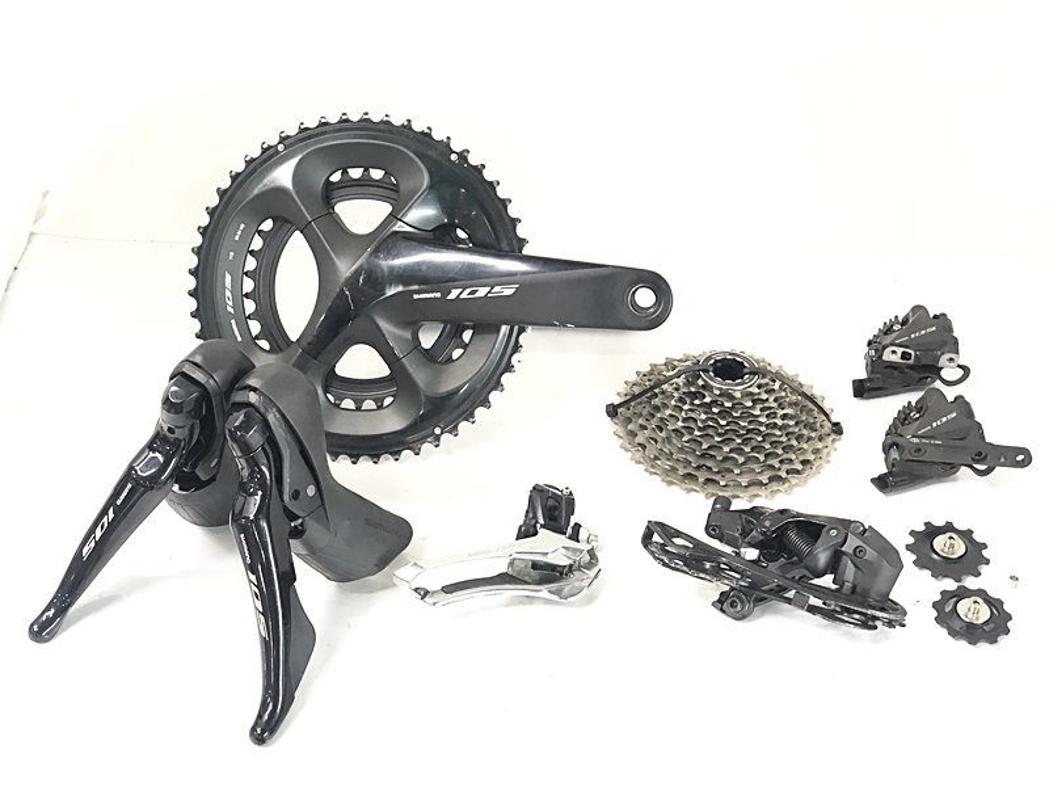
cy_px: 394
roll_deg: +0.8
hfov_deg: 36.8
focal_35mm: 52
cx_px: 524
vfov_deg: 28.0
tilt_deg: -40.6
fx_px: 1576
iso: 125
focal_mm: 6
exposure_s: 1/25
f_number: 2.4
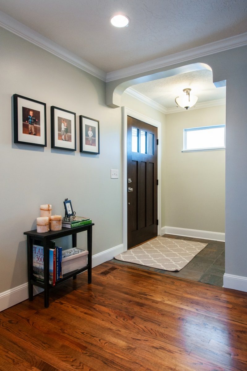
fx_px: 247
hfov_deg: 53.1
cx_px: 124
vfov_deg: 73.8
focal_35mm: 24
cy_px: 186
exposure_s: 1/60
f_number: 5
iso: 1000
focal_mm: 24
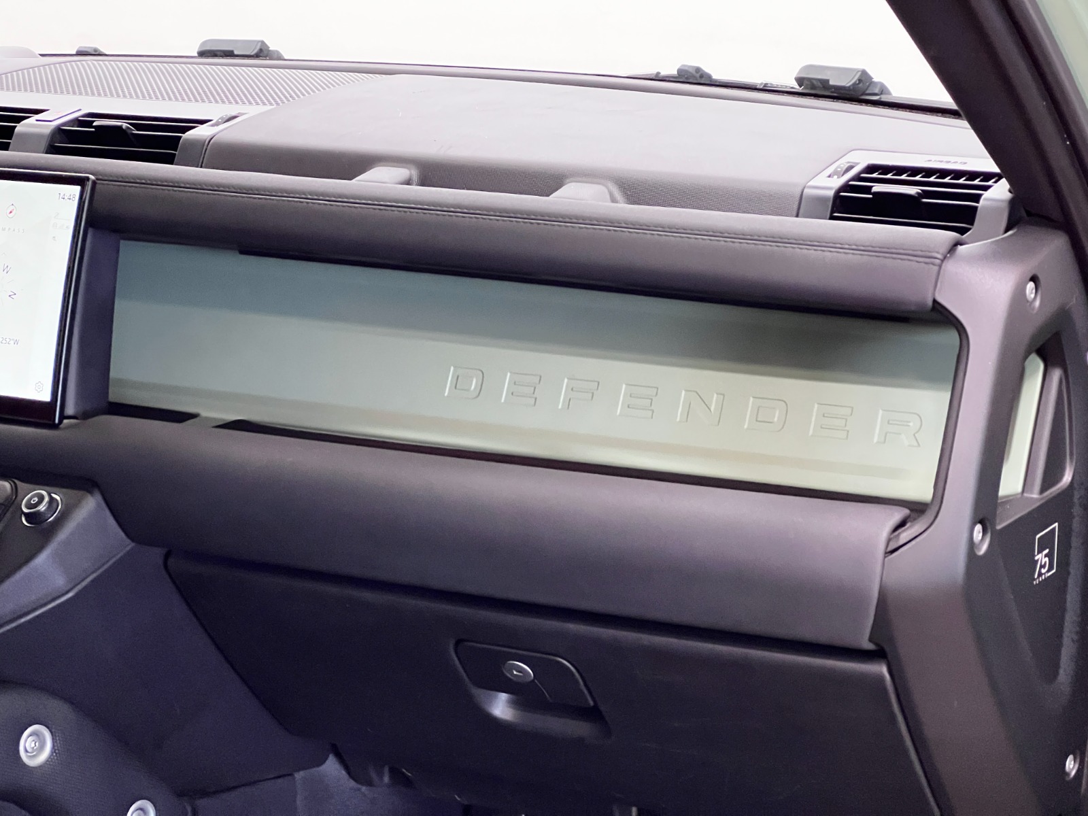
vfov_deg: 19.1
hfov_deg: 25.3
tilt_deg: -12.1
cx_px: 544
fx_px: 2420
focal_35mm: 77
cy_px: 408
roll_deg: +1.2
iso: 800
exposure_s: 1/60
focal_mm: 9
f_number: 2.8
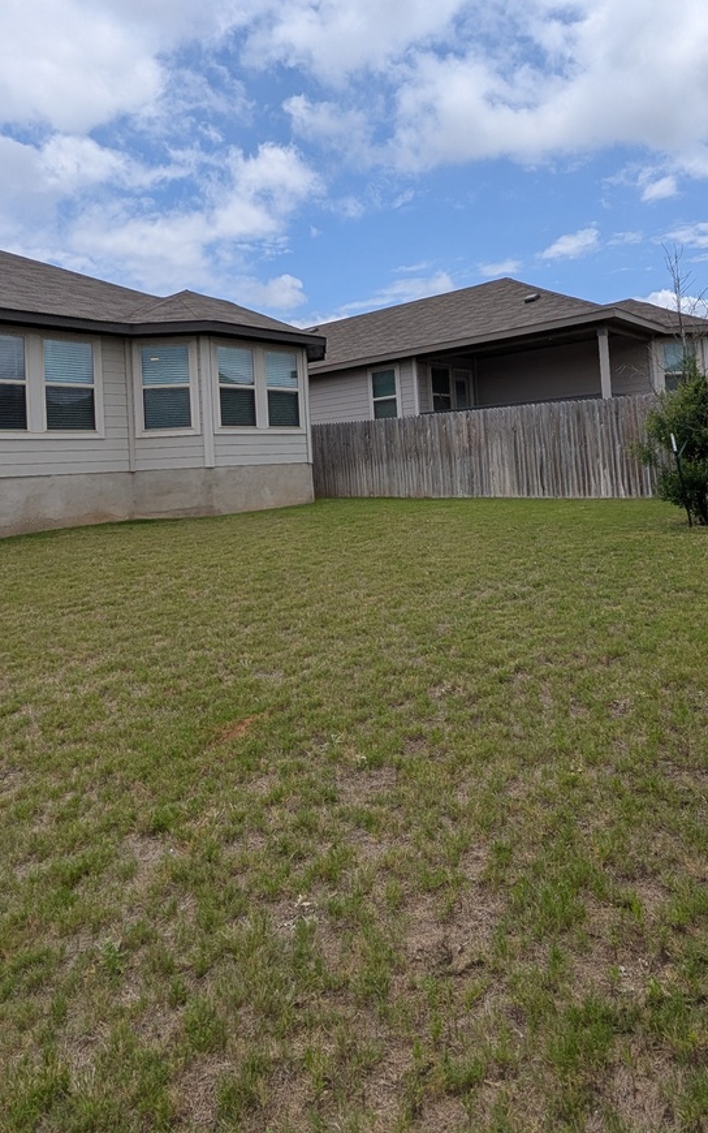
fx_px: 648
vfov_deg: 81.0
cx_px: 384
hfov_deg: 57.2
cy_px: 435
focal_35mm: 21
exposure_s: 1/4505
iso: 55
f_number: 1.7
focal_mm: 2.02
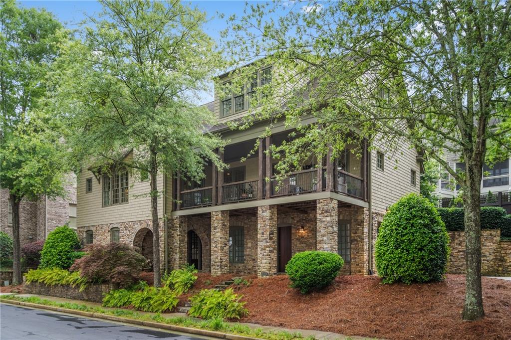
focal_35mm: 27
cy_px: 170
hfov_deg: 67.4
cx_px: 256
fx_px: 383
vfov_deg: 47.9
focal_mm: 27
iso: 1250
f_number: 6.3
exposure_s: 1/1600
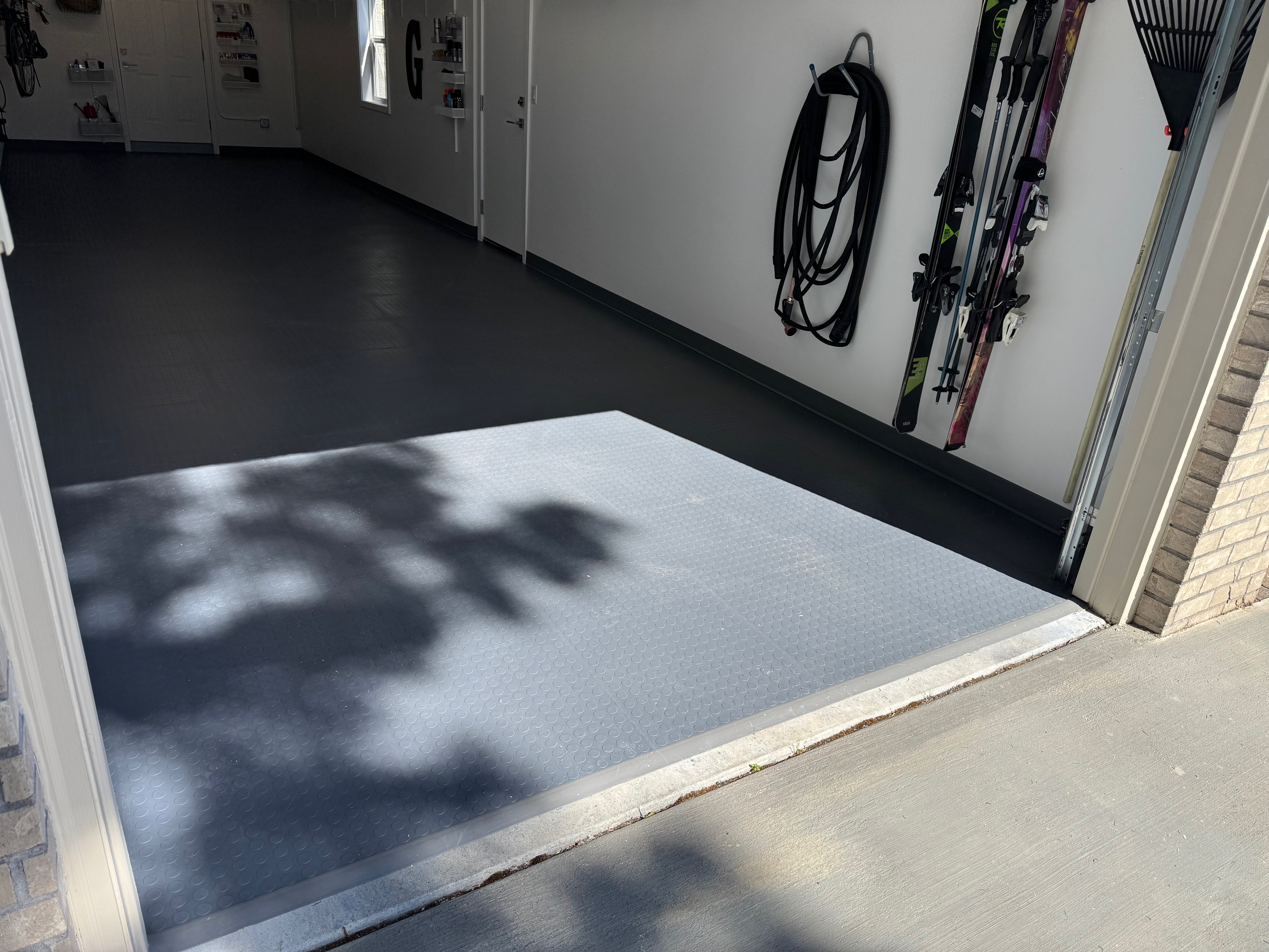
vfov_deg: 56.8
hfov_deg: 71.6
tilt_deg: -24.3
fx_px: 880
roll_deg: -4.5
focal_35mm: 24
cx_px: 634
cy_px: 476
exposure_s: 1/1980
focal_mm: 6.76
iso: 80
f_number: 1.78
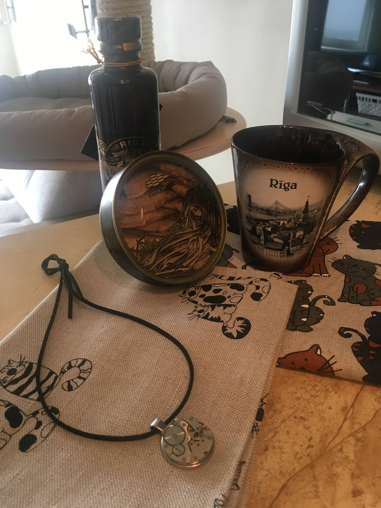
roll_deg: +0.6
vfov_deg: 61.7
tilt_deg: -30.6
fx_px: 426
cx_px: 190
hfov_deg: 48.2
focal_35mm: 29
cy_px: 254
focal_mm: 4.15
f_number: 2.2
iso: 50
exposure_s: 1/33
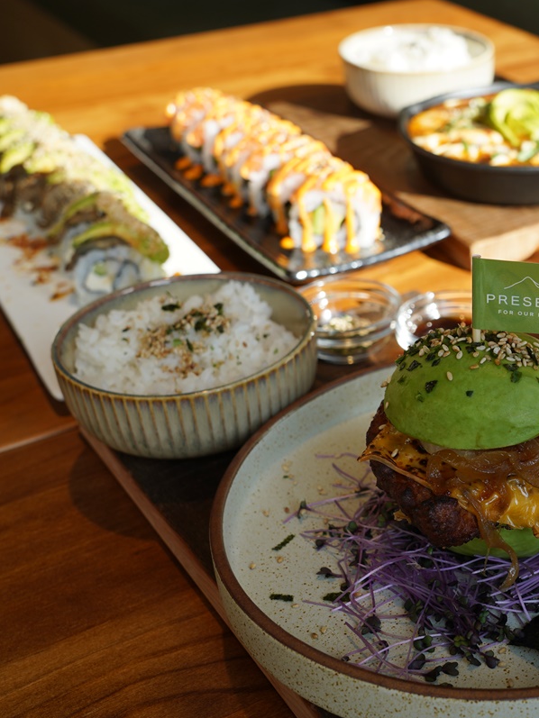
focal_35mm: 55
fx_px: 1142
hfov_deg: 25.6
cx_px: 498
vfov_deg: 34.9
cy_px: 359
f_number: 7.1
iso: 100
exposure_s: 1/100
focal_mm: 38
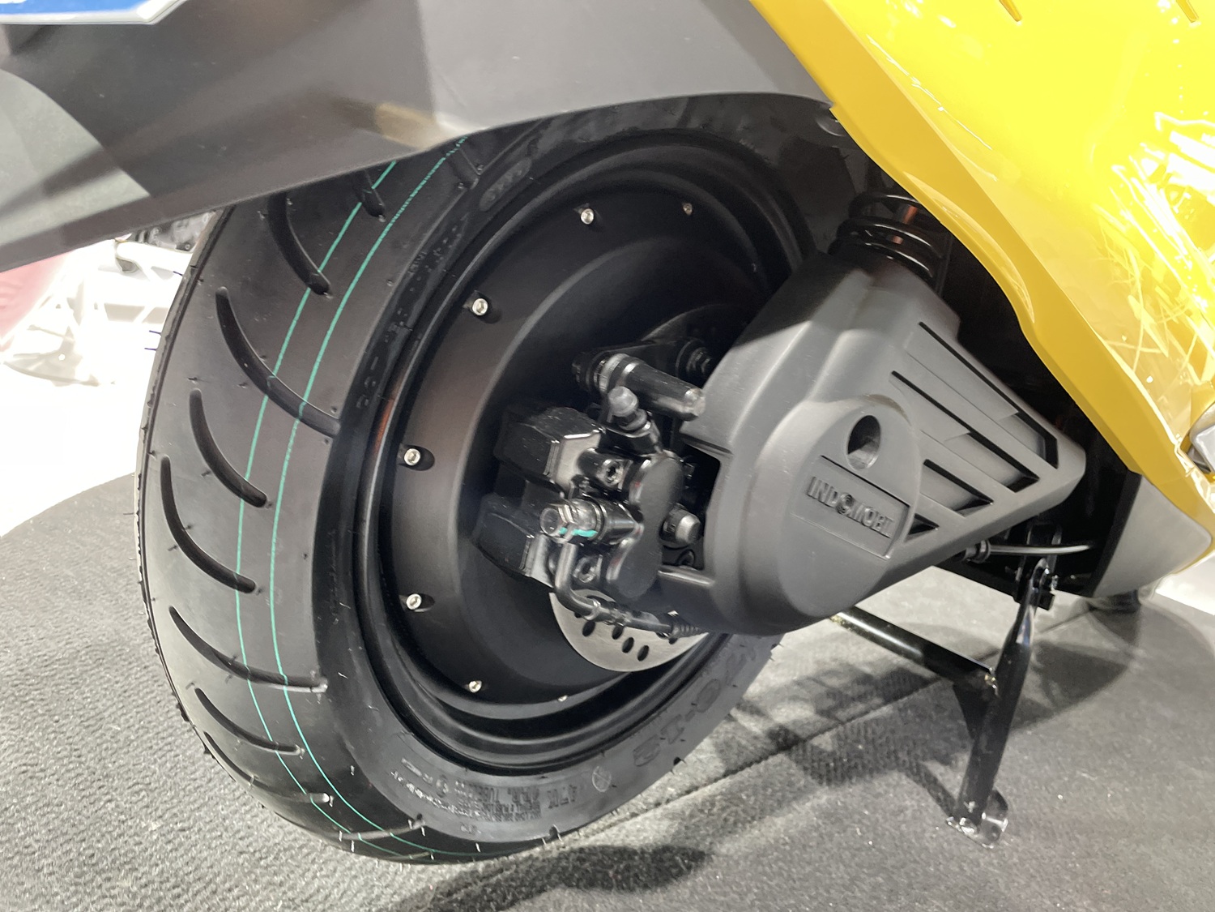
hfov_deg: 67.3
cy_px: 456
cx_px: 608
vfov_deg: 53.1
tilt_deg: -11.7
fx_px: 913
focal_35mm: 26
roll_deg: -14.0
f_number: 1.6
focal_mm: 4.2
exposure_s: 1/50
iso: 250
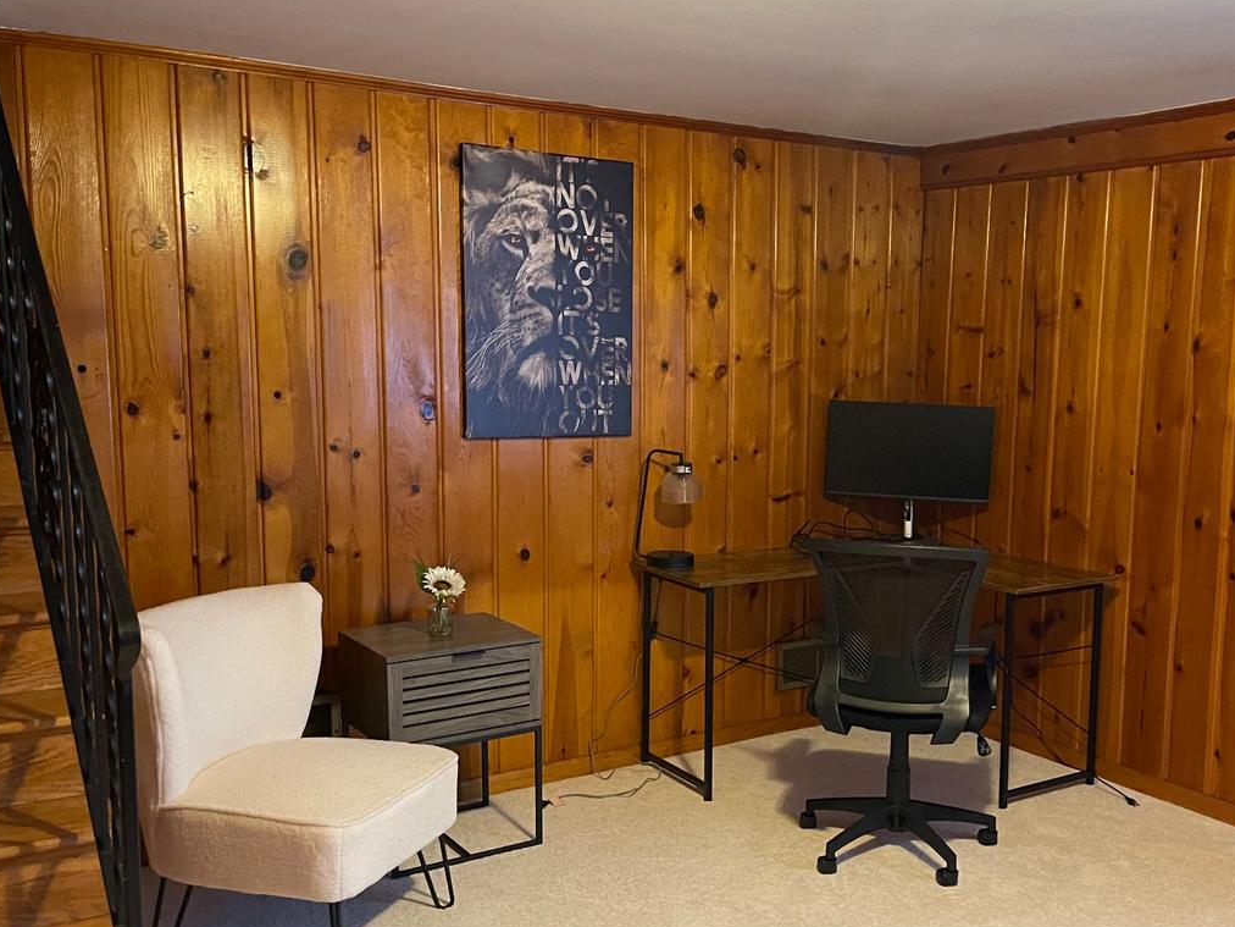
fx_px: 1320
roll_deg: +0.2
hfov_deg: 49.9
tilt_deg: -8.2
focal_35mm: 37
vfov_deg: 38.6
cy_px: 509
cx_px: 735
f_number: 1.6
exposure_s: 1/40
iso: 640
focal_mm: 5.1
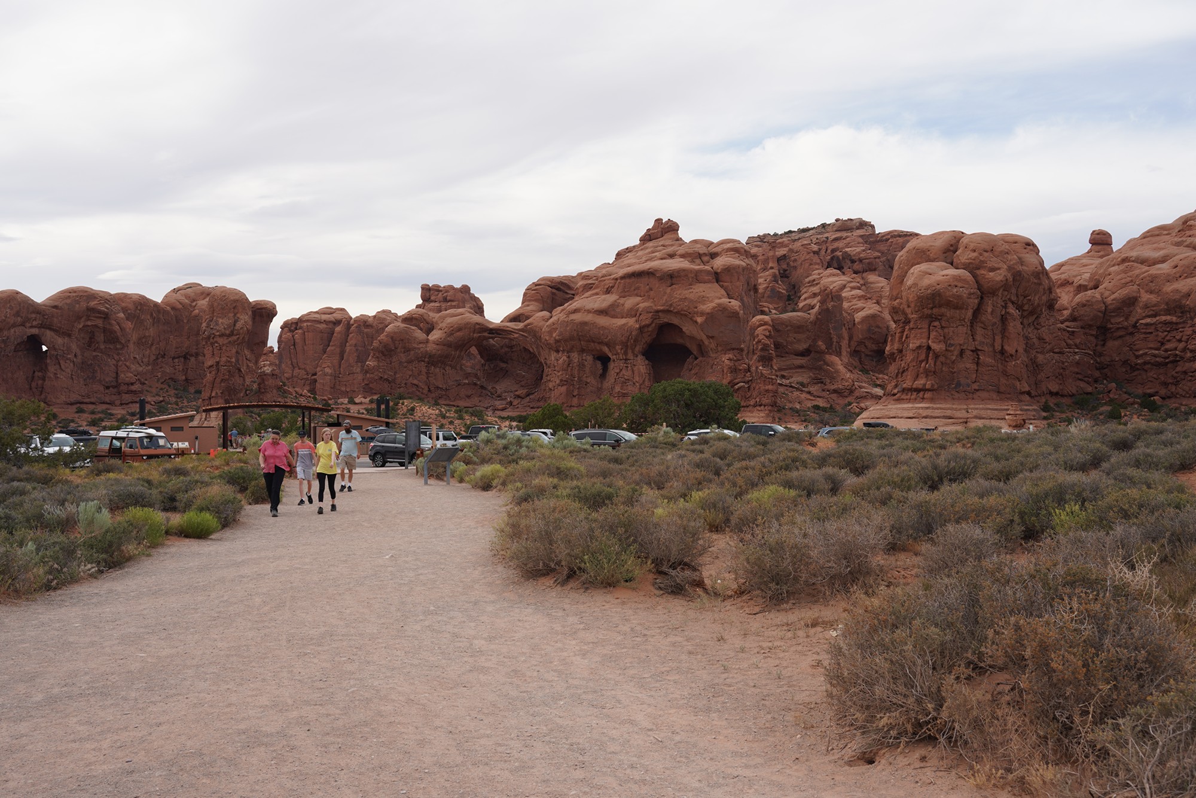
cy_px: 399
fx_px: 1263
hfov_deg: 50.7
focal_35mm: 38
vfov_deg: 35.1
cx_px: 598
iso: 100
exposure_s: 1/100
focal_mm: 38
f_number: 10
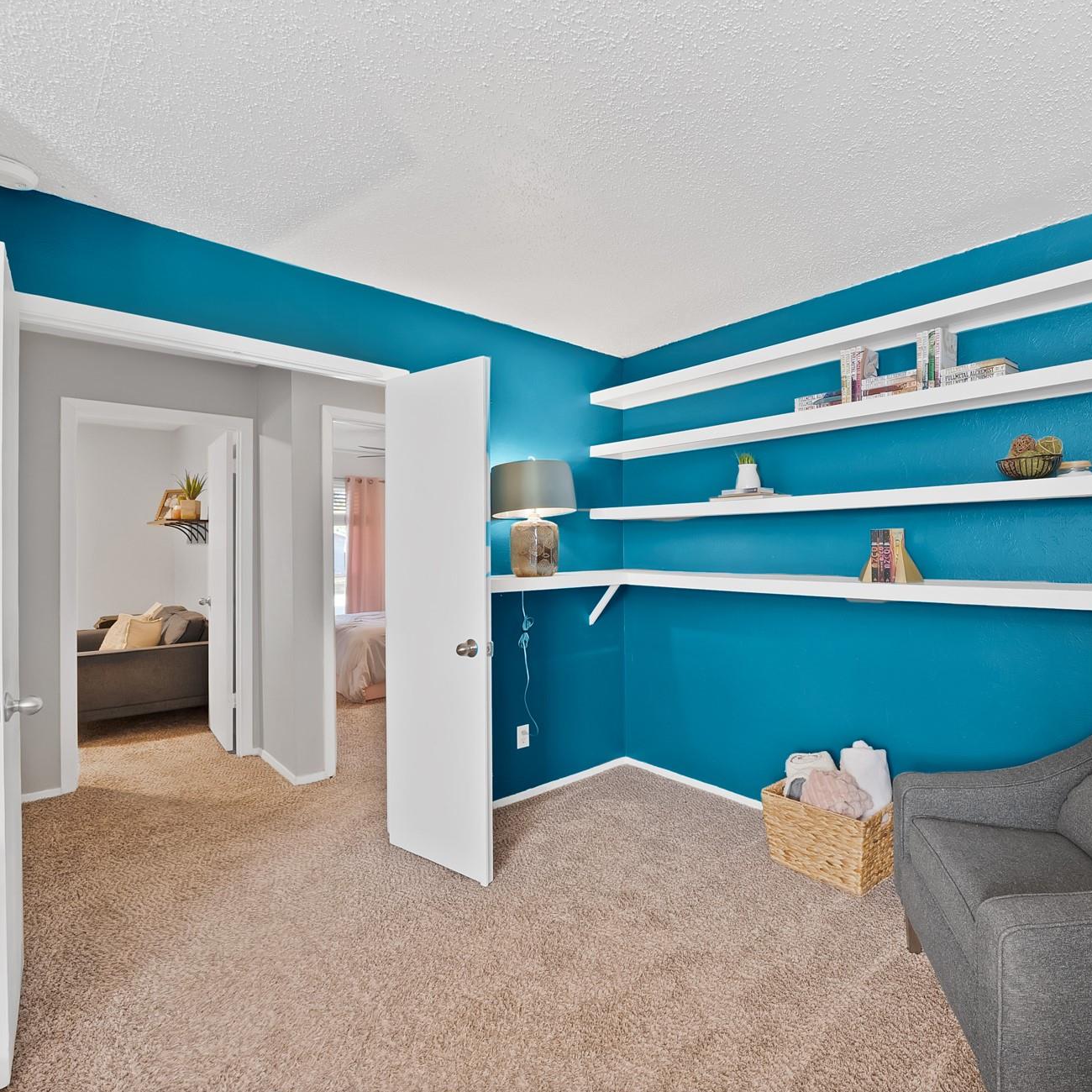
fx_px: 607
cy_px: 543
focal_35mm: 17
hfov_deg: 82.8
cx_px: 665
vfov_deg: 84.0
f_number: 9
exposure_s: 2
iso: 640
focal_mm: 13
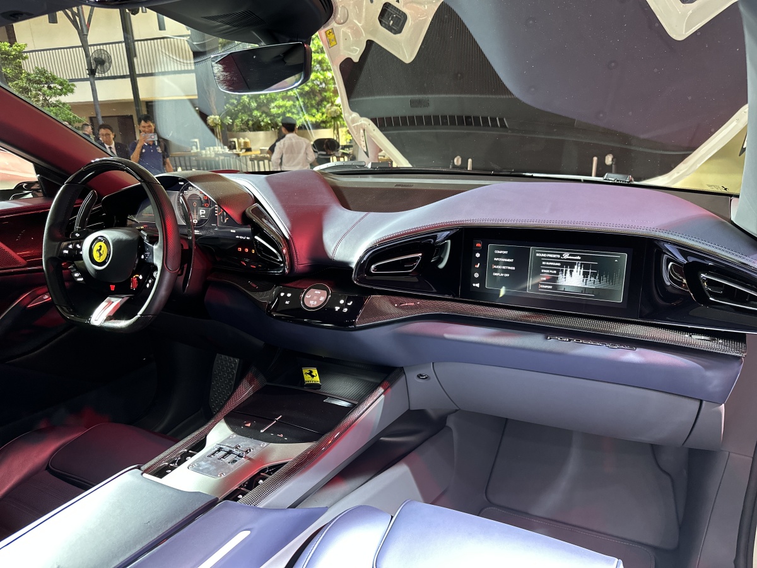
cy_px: 284
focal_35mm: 24
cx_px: 378
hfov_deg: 71.6
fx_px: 525
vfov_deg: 56.8
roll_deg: +2.0
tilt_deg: -18.2
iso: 400
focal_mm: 6.86
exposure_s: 1/56
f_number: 1.78
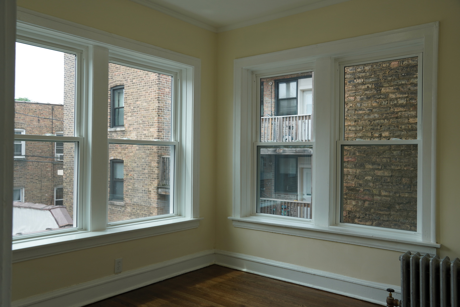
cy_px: 154
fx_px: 383
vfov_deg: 43.6
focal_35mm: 30
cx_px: 230
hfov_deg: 61.9
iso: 100
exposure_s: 1/100
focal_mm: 20
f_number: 5
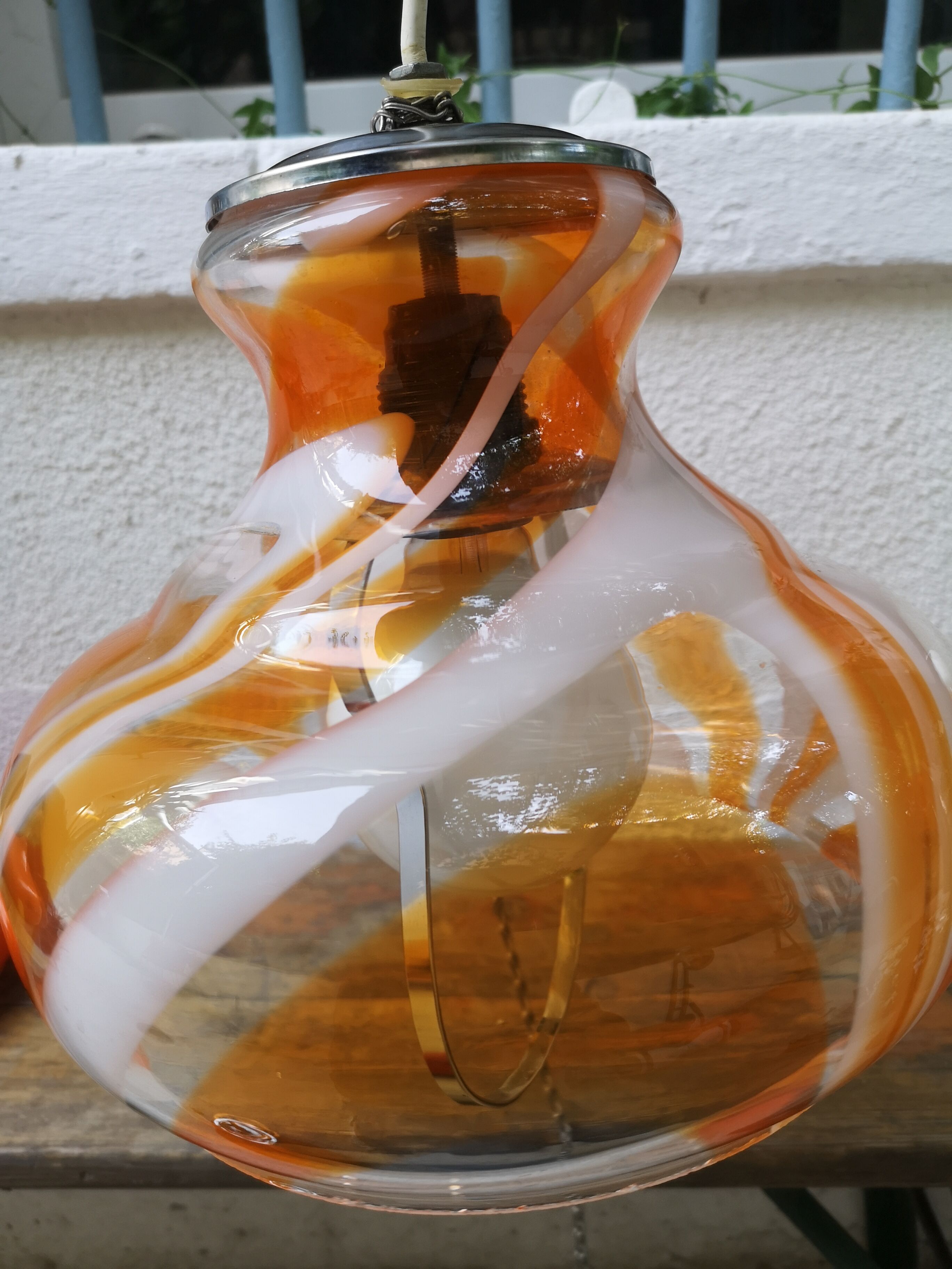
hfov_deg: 51.4
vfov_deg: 65.3
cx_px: 476
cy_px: 634
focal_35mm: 27
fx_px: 990
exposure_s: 1/120
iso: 64
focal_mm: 5.58
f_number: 1.8
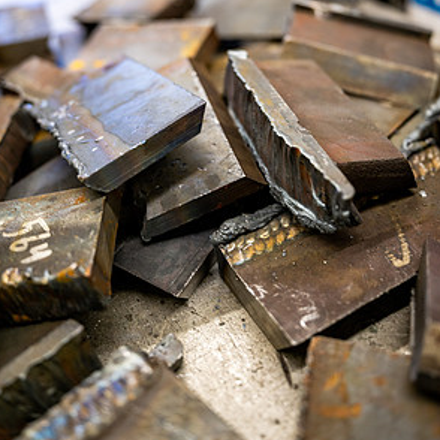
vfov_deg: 41.7
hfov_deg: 42.8
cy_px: 117
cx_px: 219
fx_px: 561
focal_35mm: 39
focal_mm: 30
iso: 320
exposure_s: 1/100
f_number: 2.8
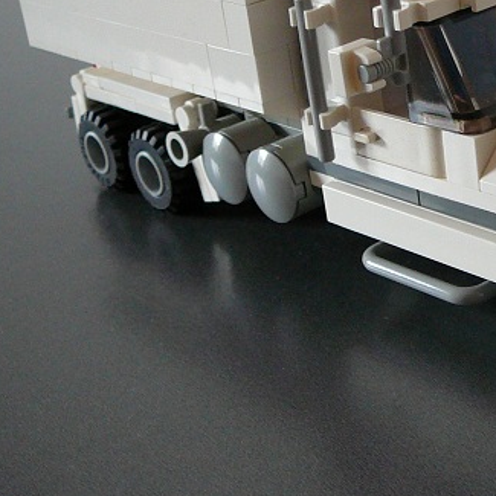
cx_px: 527
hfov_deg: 22.5
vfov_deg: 23.4
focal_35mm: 73
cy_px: 122
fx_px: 1183
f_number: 2.8
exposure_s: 1/30
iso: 200
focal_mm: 5.2
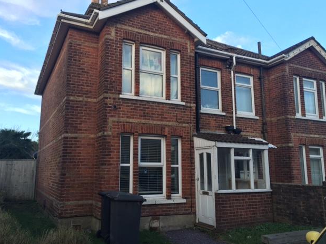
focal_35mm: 30
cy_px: 125
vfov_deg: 46.8
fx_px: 282
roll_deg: -0.1
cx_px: 159
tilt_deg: +11.3
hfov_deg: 60.0
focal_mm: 4.15
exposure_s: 1/120
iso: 32
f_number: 2.2
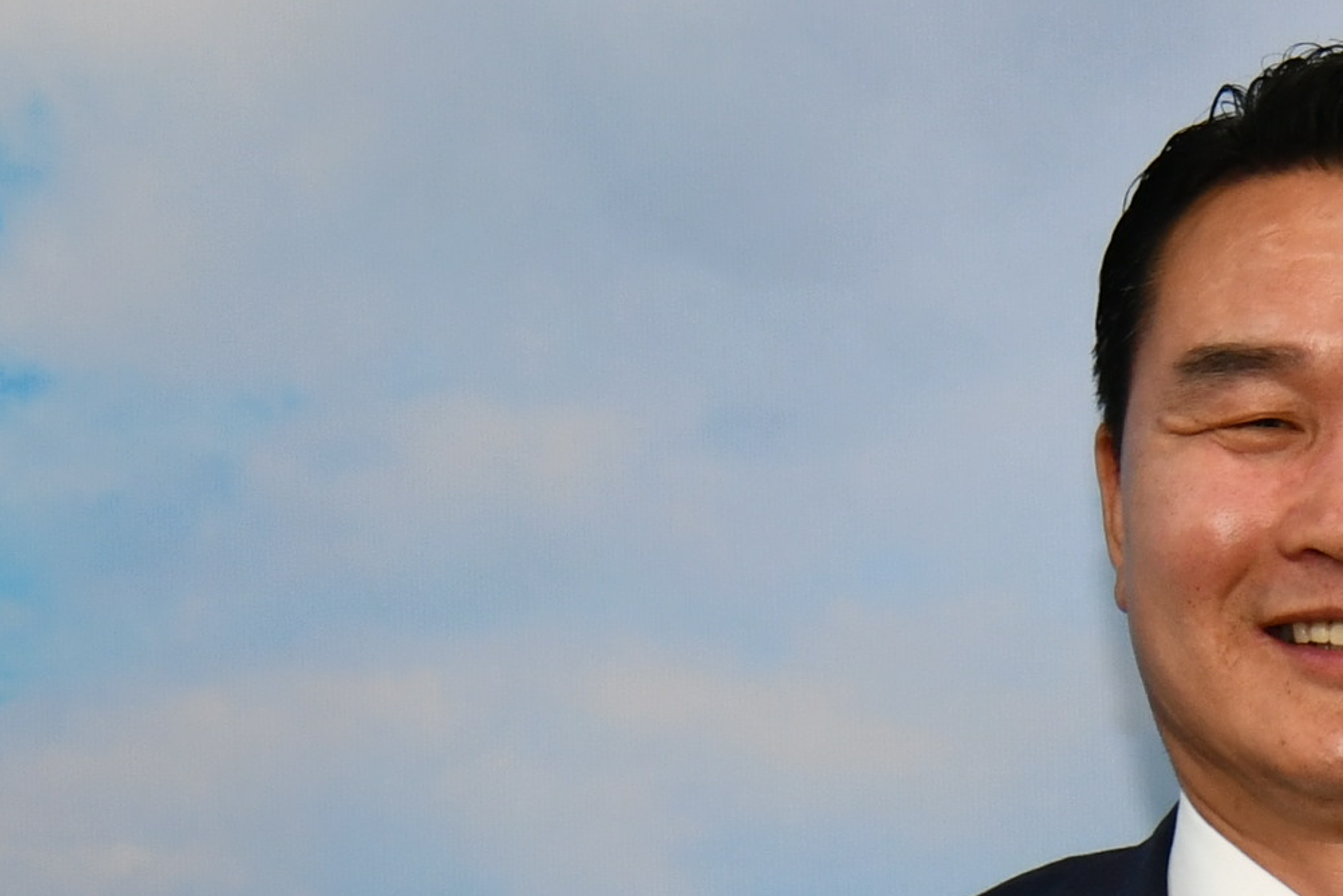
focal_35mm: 284
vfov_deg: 4.8
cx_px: 1956
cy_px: 913
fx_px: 10596
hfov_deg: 7.1
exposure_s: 1/250
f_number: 4
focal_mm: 46
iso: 400
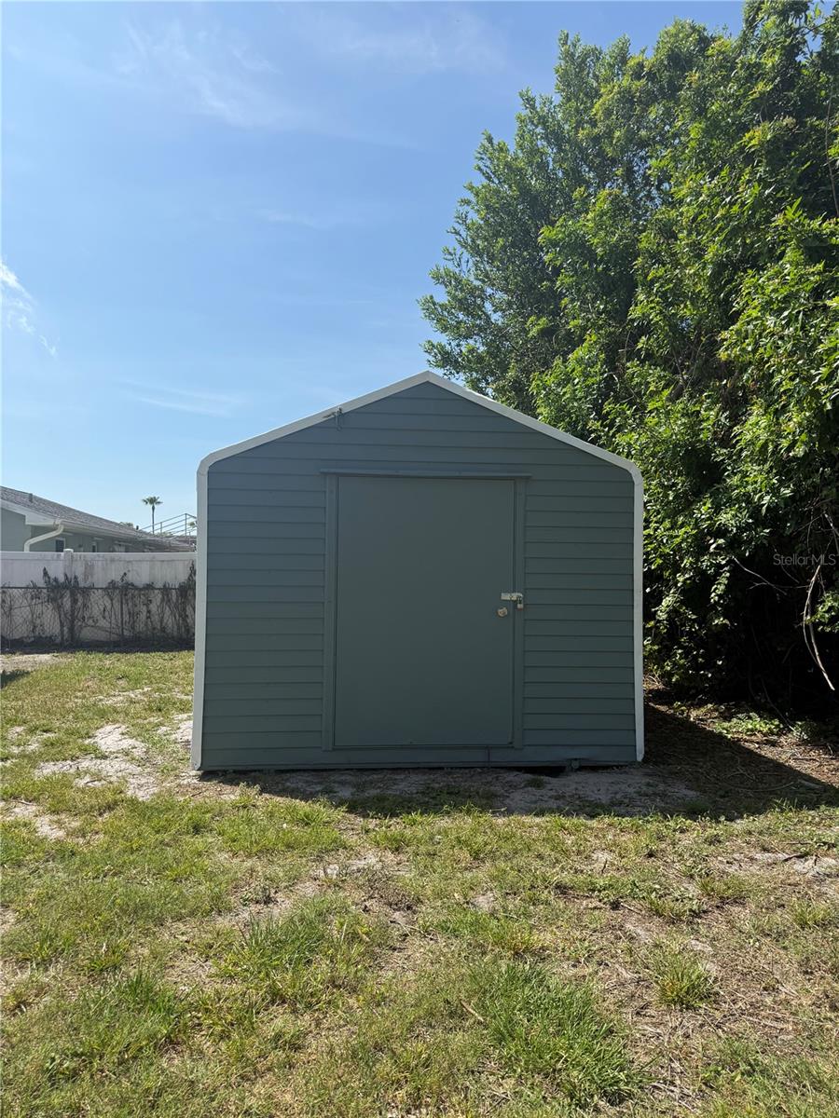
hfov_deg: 56.8
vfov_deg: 71.6
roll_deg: -0.6
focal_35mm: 24
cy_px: 559
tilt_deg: +1.7
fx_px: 776
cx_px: 420
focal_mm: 6.76
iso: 80
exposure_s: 1/4405
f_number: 1.78
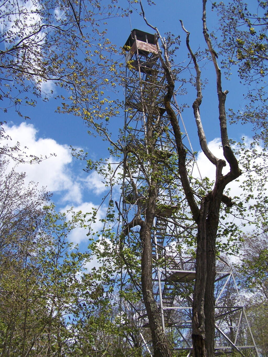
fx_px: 392
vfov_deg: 49.0
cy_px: 178
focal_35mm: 38
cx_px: 134
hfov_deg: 37.7
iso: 80
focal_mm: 6.3
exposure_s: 1/1000
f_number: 4
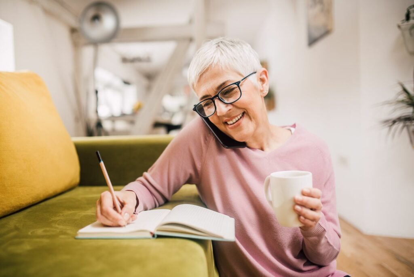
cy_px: 138
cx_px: 207
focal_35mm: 35
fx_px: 403
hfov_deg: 54.4
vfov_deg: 37.9
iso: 400
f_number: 1.8
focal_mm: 35
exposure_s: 1/200
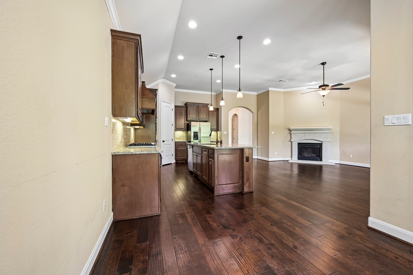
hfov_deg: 104.3
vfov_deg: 81.2
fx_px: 161
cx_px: 206
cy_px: 138
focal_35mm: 14
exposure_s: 1/5
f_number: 8
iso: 400
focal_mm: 14
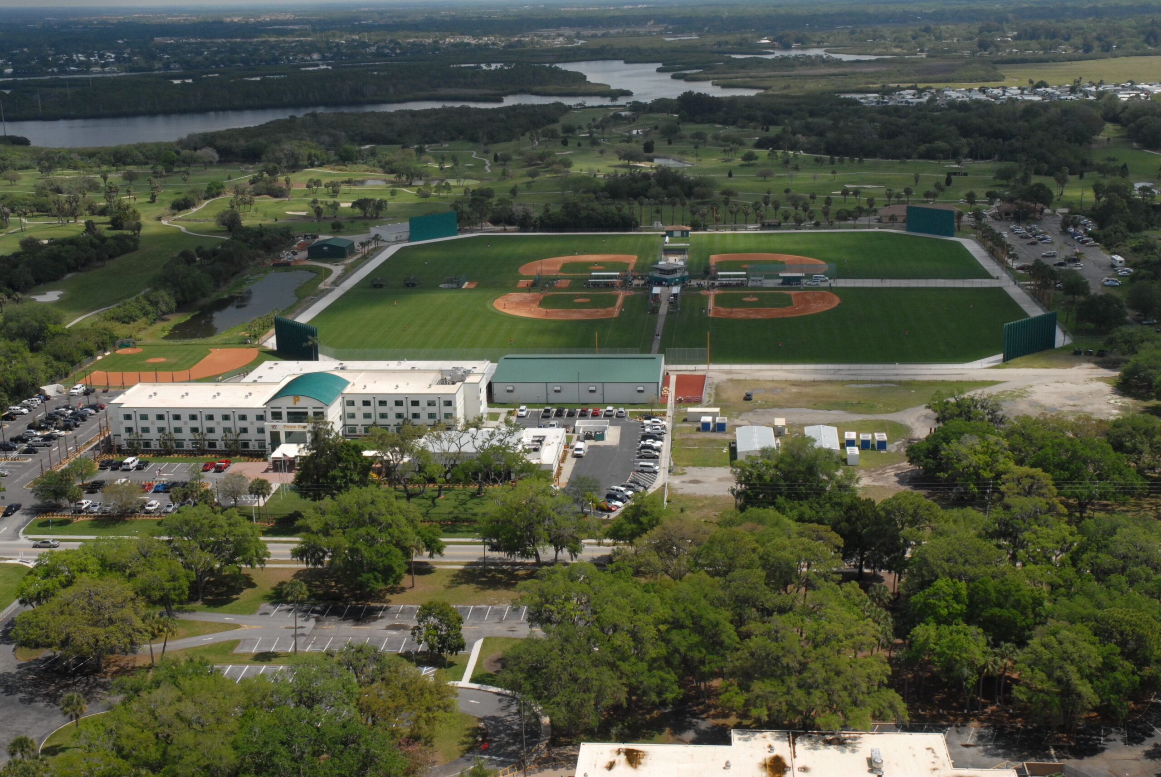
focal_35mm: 46
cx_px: 580
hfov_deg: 42.3
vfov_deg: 29.0
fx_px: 1501
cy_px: 388
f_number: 10
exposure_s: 1/400
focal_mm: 31
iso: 400
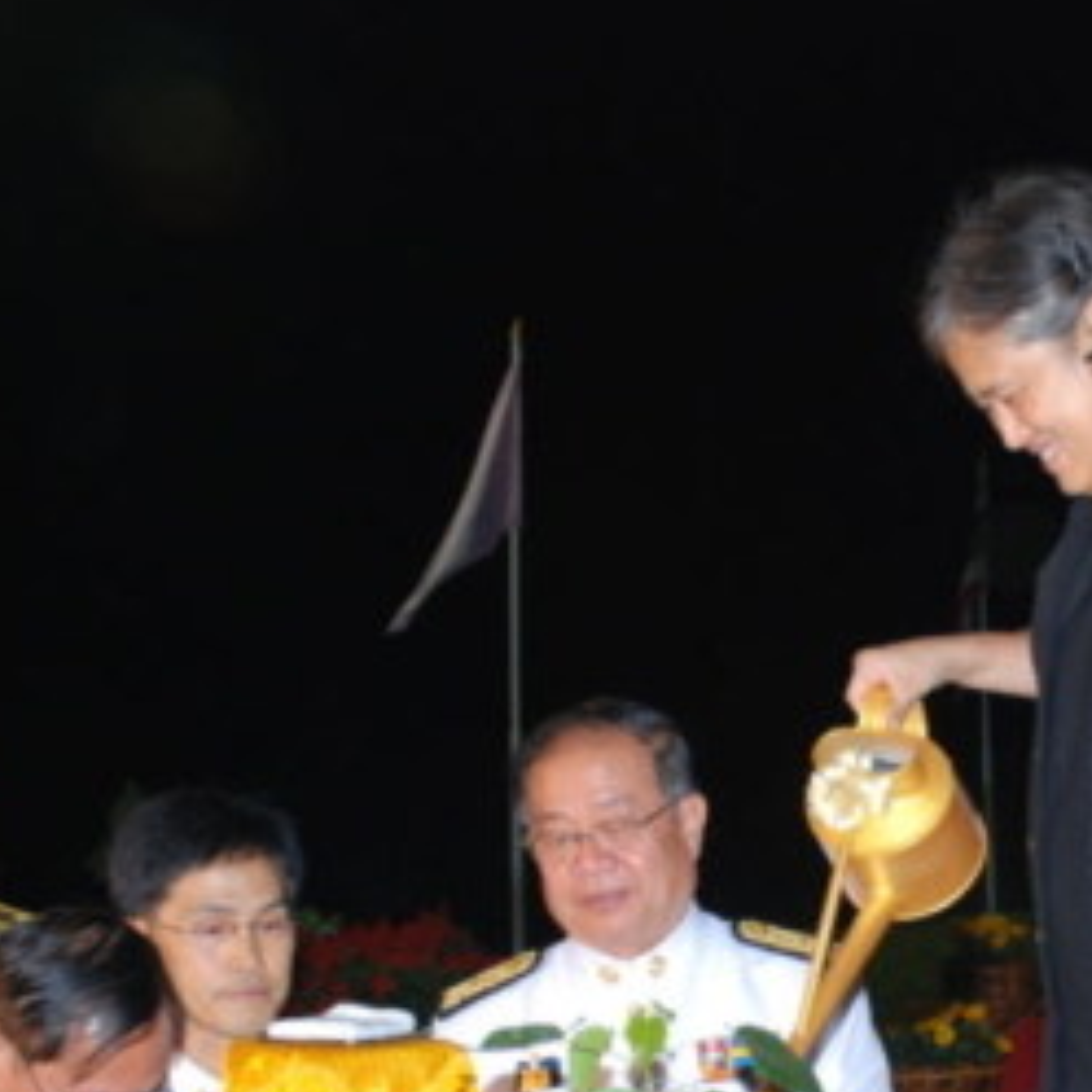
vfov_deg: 16.5
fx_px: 3747
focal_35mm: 105
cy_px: 833
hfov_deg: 16.4
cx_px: 934
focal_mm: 32
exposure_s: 1/50
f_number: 4.2
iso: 400
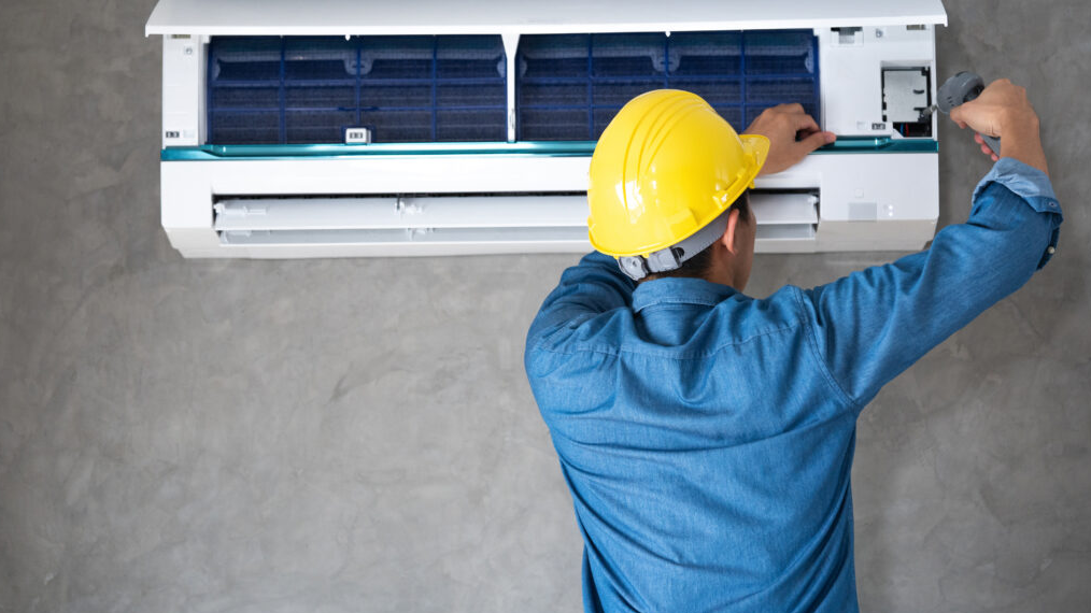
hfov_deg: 19.6
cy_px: 264
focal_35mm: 109
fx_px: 3153
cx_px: 546
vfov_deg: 11.1
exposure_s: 1/60
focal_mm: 103
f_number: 3.5
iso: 1000
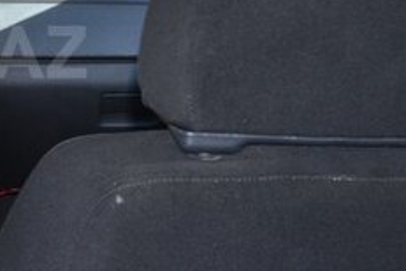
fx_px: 1110
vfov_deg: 13.8
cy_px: 53
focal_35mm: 98
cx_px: -93
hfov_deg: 19.4
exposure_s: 1/60
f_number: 7.1
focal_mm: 23
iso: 200
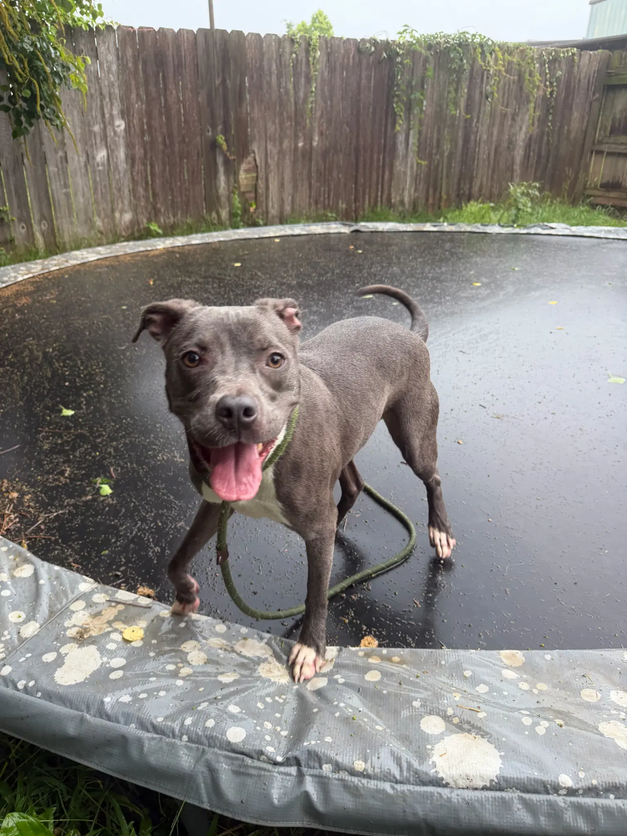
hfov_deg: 56.8
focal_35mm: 24
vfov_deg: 71.6
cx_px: 314
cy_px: 418
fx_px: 580
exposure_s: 1/121
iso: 100
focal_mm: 6.76
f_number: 1.78
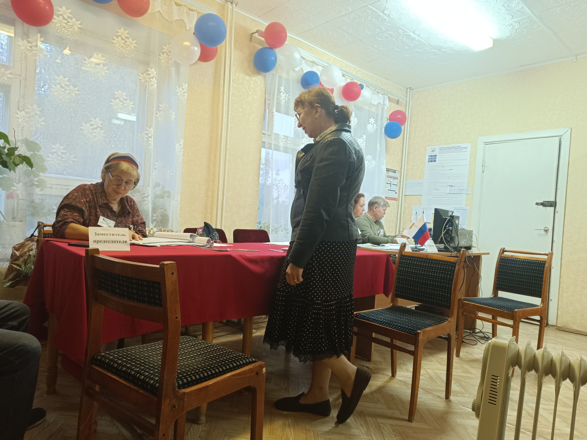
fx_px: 407
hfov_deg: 71.6
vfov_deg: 56.8
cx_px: 294
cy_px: 220
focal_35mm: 24
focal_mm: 5.59
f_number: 1.88
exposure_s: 1/50.1
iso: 719
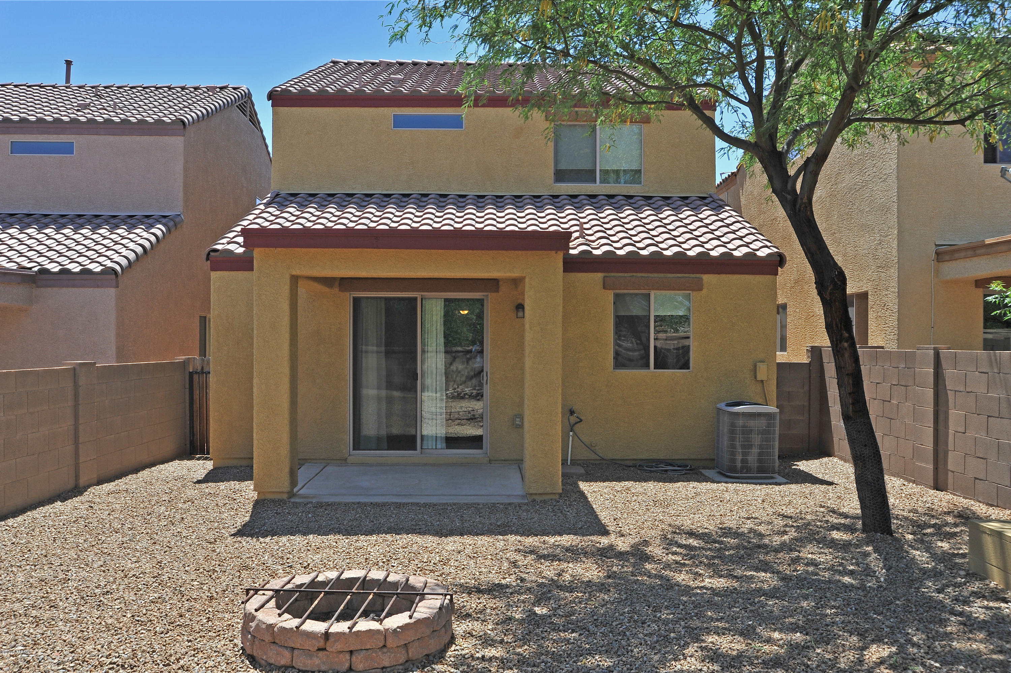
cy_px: 336
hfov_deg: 62.0
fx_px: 842
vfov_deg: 43.6
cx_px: 506
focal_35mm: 30
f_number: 10
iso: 320
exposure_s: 1/320
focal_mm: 30
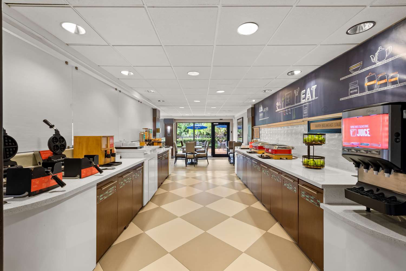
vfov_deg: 73.8
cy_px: 136
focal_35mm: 16
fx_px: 180
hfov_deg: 96.7
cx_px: 203
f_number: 11
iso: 250
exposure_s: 2
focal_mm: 16
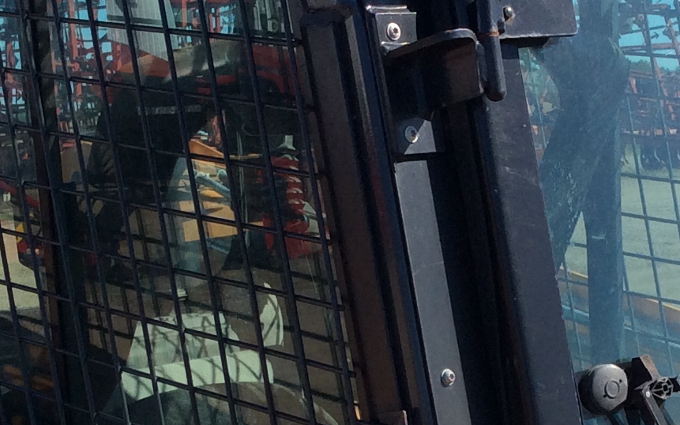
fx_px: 1890
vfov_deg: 12.7
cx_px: 396
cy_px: 434
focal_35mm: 102
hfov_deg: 20.4
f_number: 2.4
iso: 32
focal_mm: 3.3
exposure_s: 1/1079
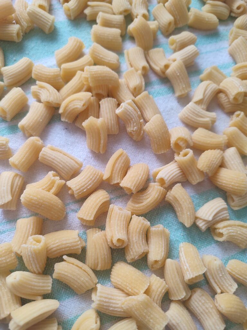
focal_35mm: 25
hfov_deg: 54.9
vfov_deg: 69.4
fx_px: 238
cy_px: 165
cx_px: 124
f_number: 1.9
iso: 804
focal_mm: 6.04
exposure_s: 1/33
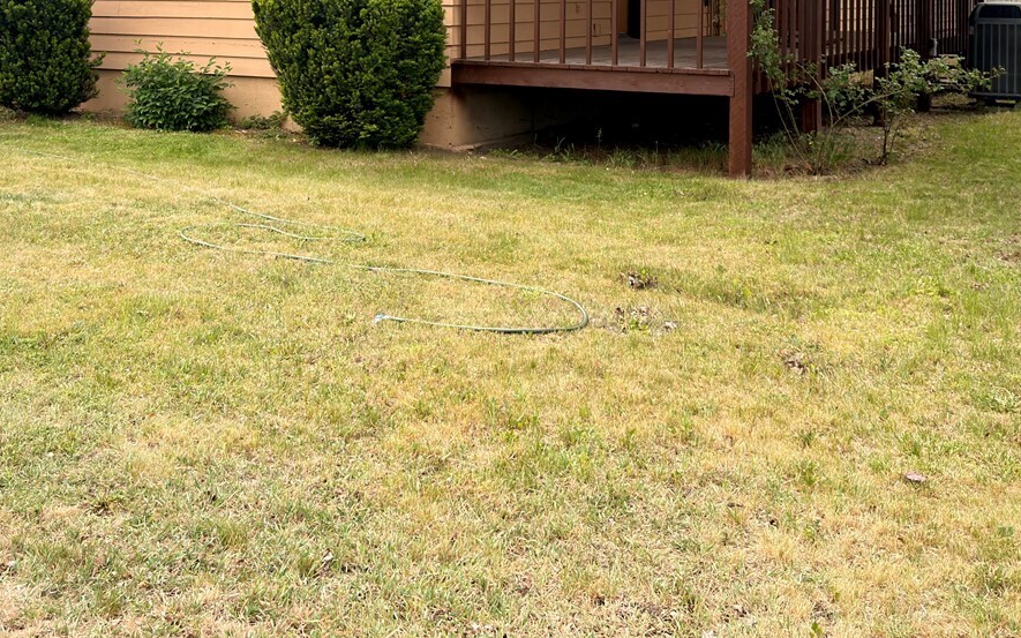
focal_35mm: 46
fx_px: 1280
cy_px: -14
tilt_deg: -1.1
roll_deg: +0.3
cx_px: 456
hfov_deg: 43.4
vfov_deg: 26.4
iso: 80
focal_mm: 6.76
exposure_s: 1/1106
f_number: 1.78
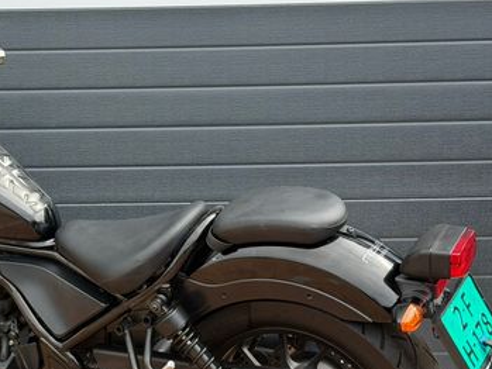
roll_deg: +1.3
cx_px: 78
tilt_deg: -6.4
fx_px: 1251
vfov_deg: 16.7
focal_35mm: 88
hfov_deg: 21.9
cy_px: 277
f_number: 1.78
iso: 80
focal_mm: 6.76
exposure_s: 1/1222
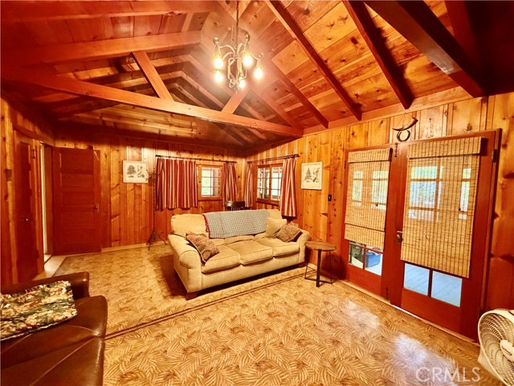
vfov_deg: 85.7
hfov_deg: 102.1
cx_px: 257
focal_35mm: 14
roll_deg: -0.1
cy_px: 193
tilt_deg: -3.0
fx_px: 208
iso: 1250
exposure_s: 1/60
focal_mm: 2.22
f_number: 2.2
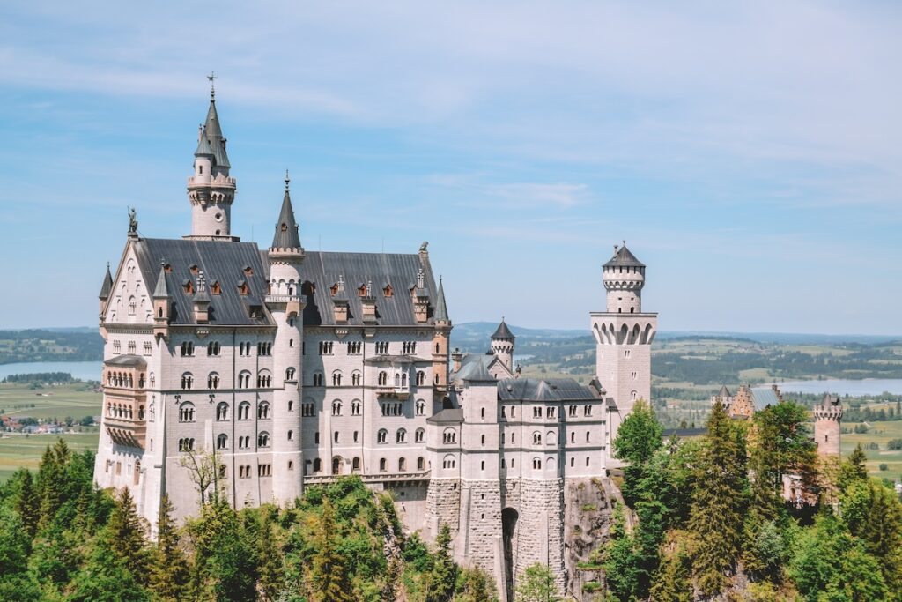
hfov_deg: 35.0
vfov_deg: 23.8
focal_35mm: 57
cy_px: 301
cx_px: 451
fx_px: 1428
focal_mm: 38
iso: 100
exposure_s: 1/250
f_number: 8
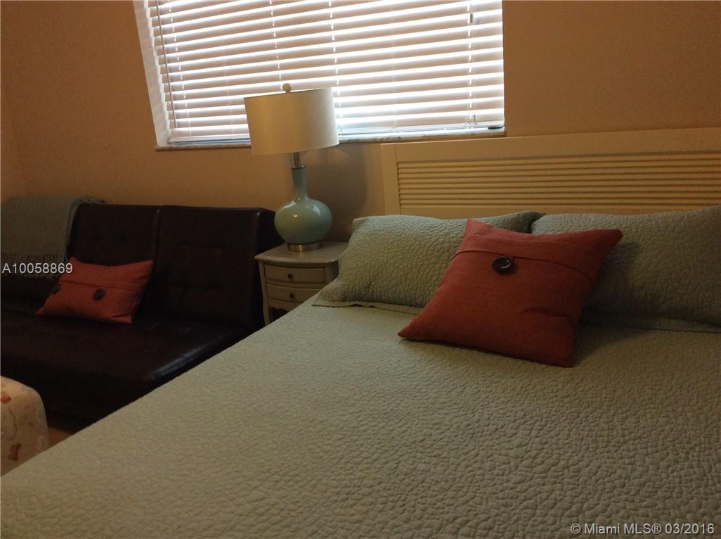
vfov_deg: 44.0
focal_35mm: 32
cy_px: 270
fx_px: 665
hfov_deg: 56.9
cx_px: 360
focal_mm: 3.3
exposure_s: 1/24
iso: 125
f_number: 2.4
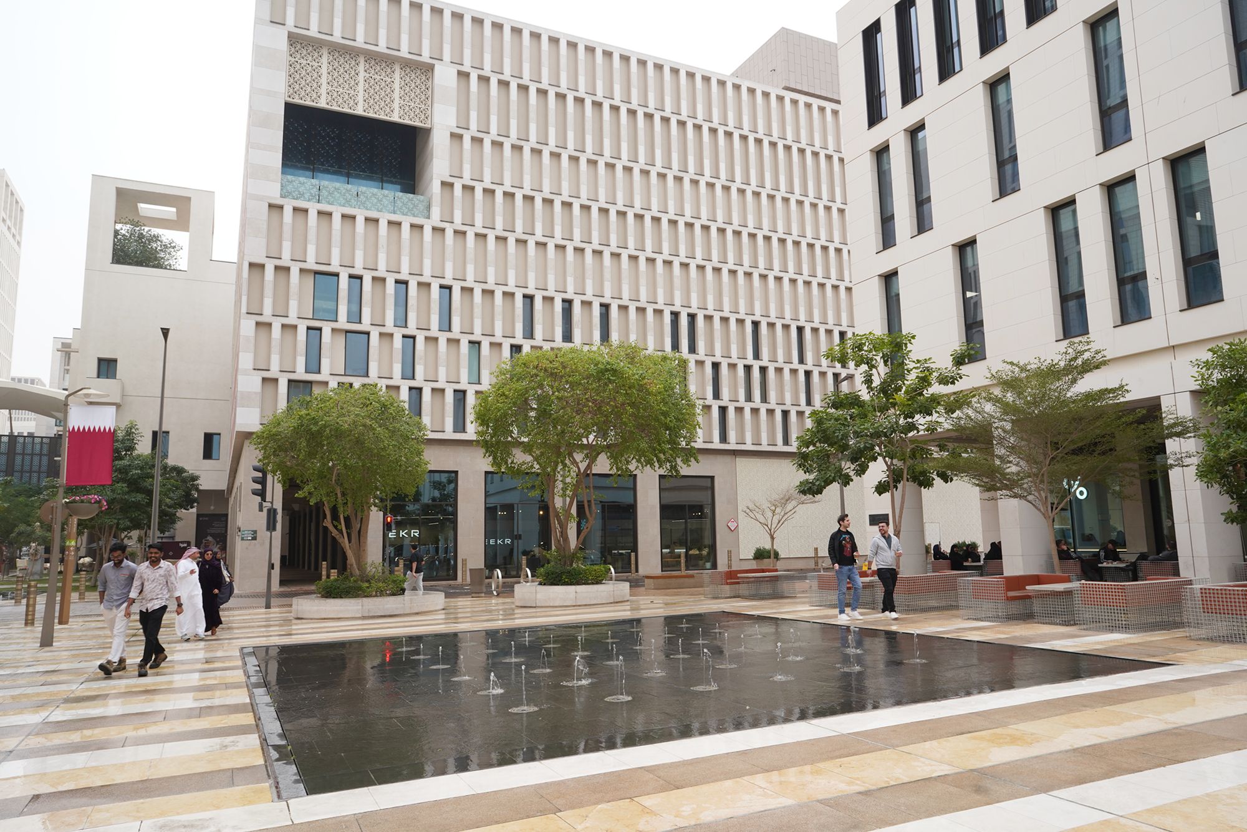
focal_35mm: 24
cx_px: 624
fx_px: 831
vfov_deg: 53.1
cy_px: 416
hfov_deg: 73.7
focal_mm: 24
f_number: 10
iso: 400
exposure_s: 1/100
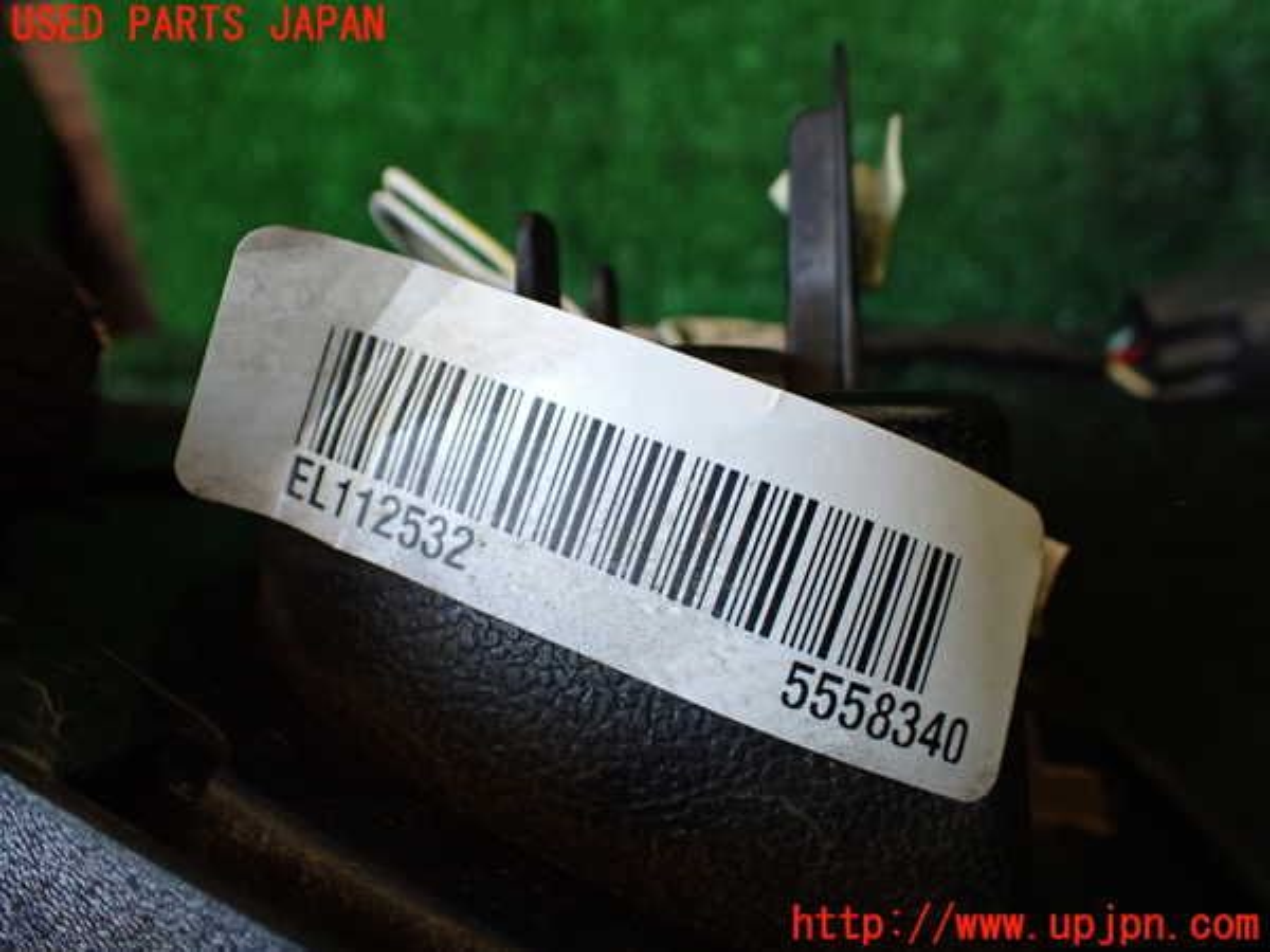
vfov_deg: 46.8
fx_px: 1101
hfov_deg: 60.0
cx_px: 635
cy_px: 476
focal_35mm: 30
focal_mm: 5.4
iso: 400
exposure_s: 1/125
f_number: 2.3
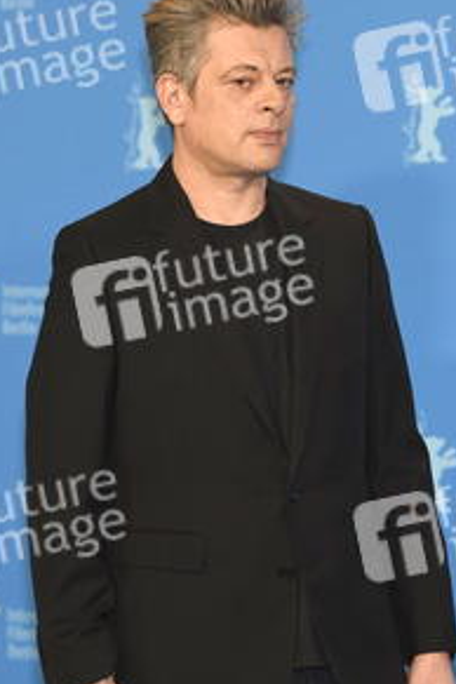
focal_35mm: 151
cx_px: 261
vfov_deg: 13.6
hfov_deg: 9.1
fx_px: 2869
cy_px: 409
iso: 640
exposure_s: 1/400
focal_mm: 110
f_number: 3.5
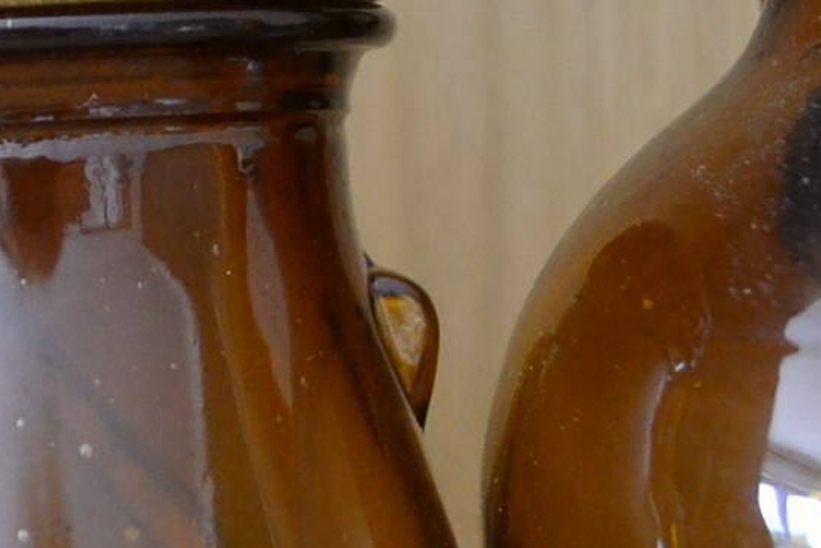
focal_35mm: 139
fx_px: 3171
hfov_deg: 14.3
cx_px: -150
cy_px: -60
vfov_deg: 9.8
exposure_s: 1/60
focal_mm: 22
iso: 1600
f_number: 3.8
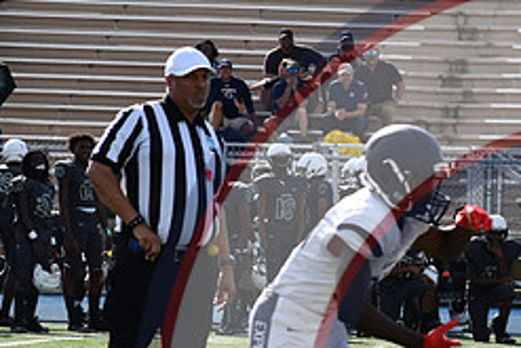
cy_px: 347
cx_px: 601
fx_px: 5922
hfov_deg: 5.0
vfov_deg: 3.4
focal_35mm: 409
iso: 400
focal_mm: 116
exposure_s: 1/1600
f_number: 6.3
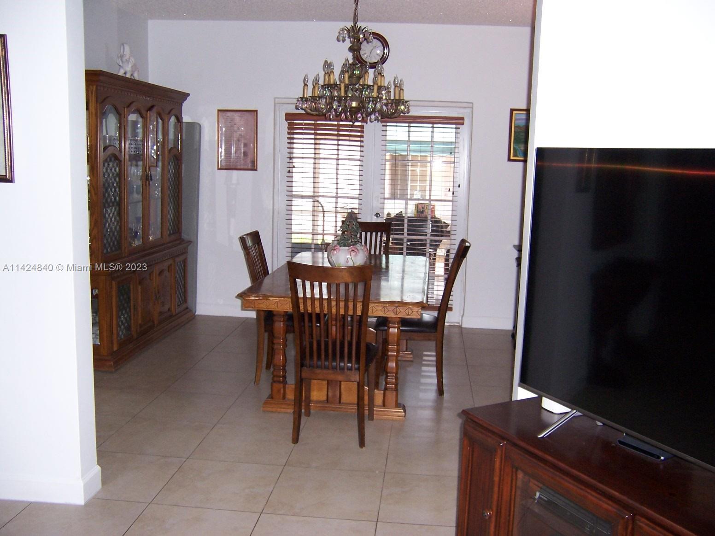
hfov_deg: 55.4
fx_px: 682
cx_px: 358
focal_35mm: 33
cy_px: 268
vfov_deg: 42.9
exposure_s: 1/60
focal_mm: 5.5
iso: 140
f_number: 2.8
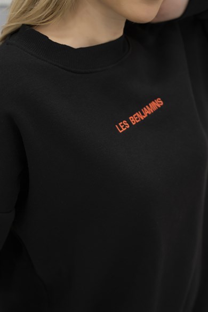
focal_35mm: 69
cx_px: 104
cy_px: 156
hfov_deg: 19.7
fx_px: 598
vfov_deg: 29.2
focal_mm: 69
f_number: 5.6
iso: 800
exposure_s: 1/60
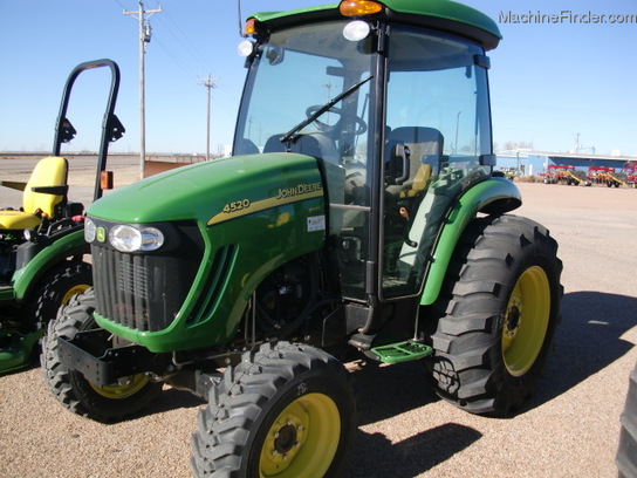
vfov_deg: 39.7
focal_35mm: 36
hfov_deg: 51.4
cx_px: 318
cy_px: 239
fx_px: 662
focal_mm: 6.3
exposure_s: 1/1000
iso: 64
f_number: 2.8
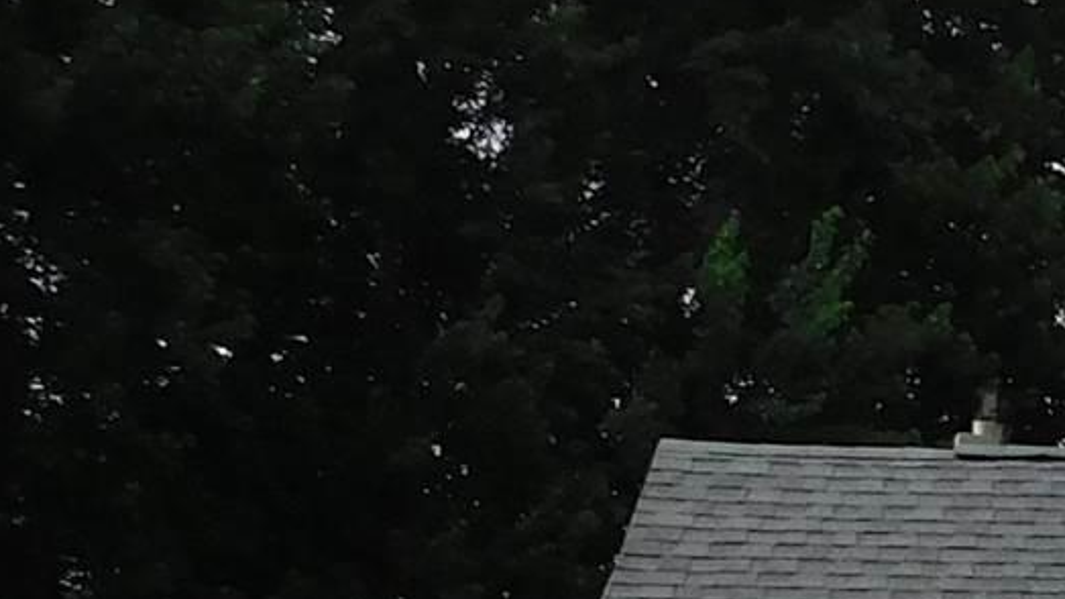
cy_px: 1182
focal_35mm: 192
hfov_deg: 9.9
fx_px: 5421
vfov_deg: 6.2
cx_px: 2501
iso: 125
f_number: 3.2
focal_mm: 5.3
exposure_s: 1/800
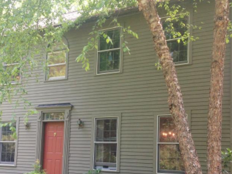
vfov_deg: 26.4
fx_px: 369
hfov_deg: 34.7
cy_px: 122
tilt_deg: +4.4
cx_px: 82
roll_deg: -2.0
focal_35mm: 55
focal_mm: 4.12
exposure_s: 1/120
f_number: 2.4
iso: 80
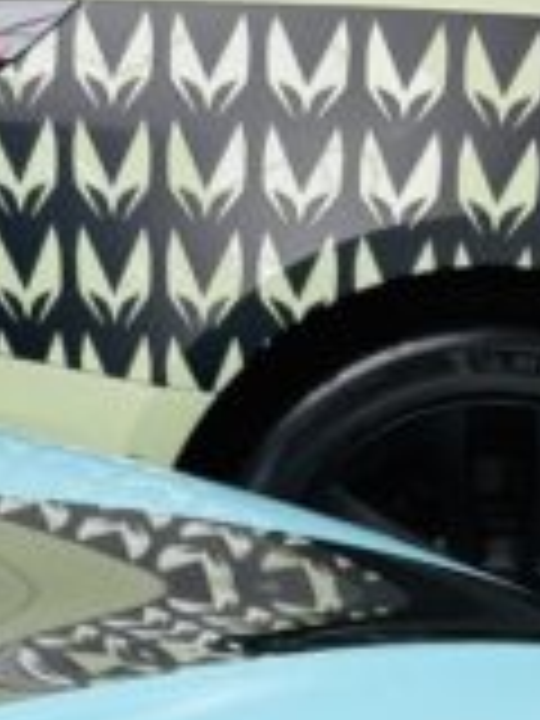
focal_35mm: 154
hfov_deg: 9.5
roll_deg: +0.1
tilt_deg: -23.3
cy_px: 950
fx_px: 3203
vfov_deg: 12.4
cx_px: 639
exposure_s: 1/100
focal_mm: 6.76
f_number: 1.78
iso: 50
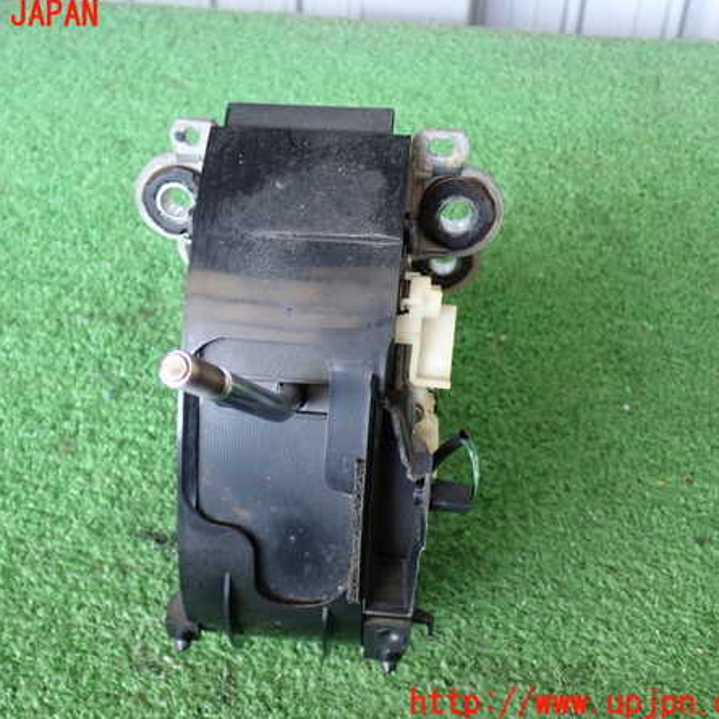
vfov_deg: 39.2
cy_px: 360
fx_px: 1010
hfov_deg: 39.0
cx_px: 290
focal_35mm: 43
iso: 200
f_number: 2.5
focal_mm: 6.37
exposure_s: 1/50
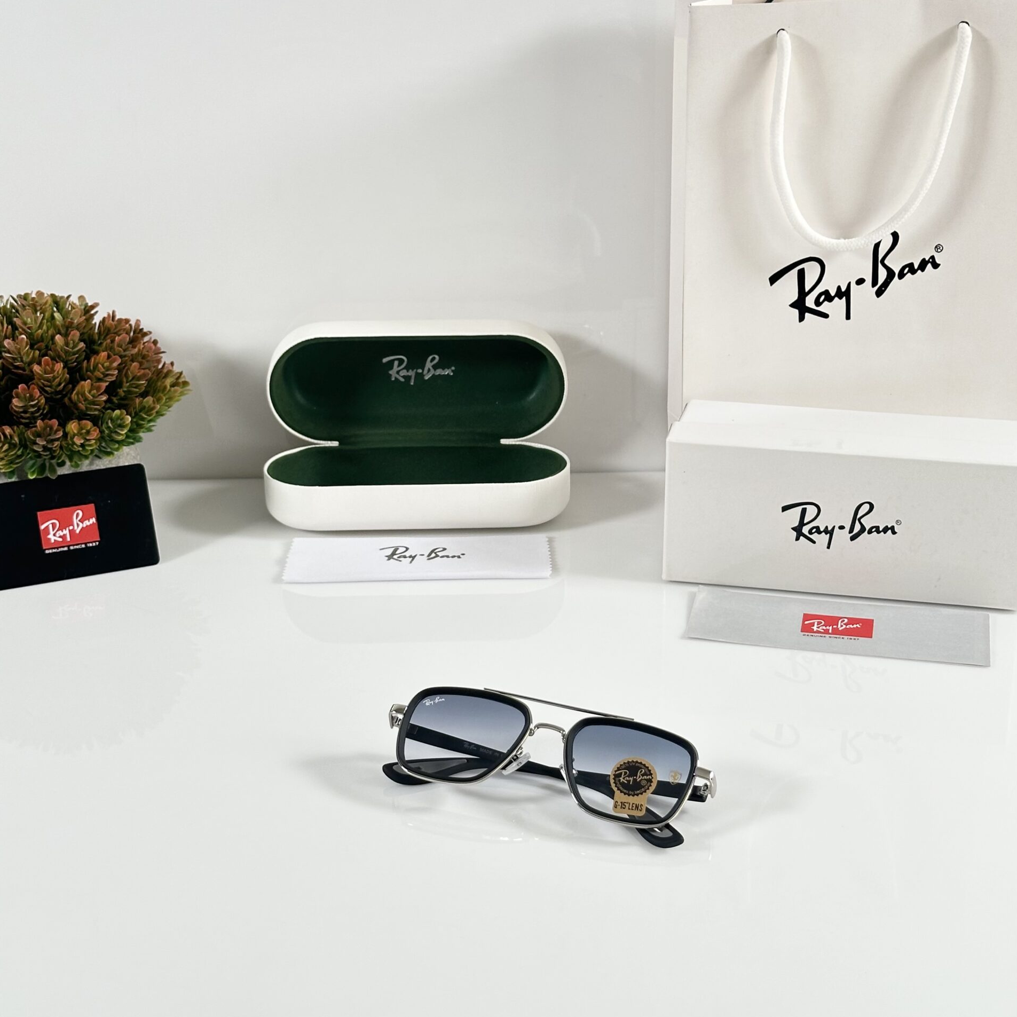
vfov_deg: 30.0
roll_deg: +0.5
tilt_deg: -24.2
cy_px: 503
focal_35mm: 57
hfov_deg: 30.0
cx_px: 511
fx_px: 1895
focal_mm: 6.86
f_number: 1.78
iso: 80
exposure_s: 1/100
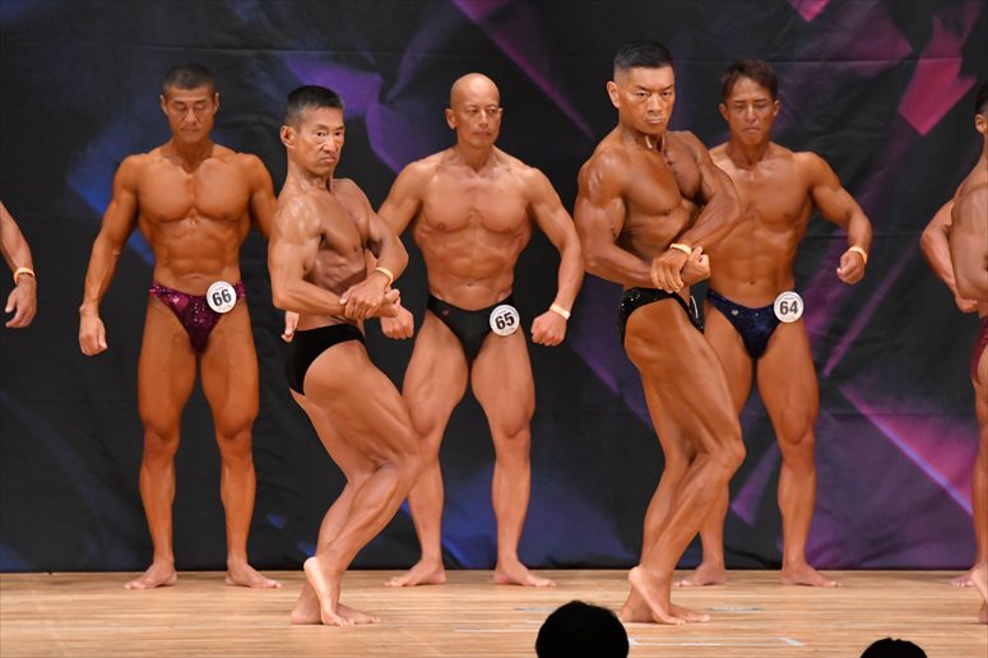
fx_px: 7818
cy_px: 329
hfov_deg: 7.2
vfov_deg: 4.8
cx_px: 494
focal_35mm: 285
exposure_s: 1/400
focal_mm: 190
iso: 5600
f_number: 5.6
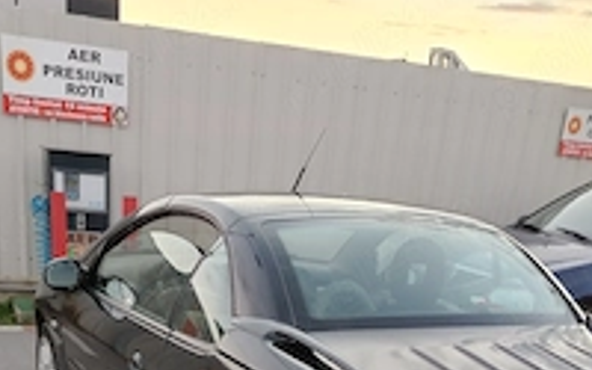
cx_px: 275
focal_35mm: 51
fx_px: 823
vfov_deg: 21.6
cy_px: 542
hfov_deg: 39.6
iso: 566
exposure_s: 1/50
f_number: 1.75
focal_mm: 5.25
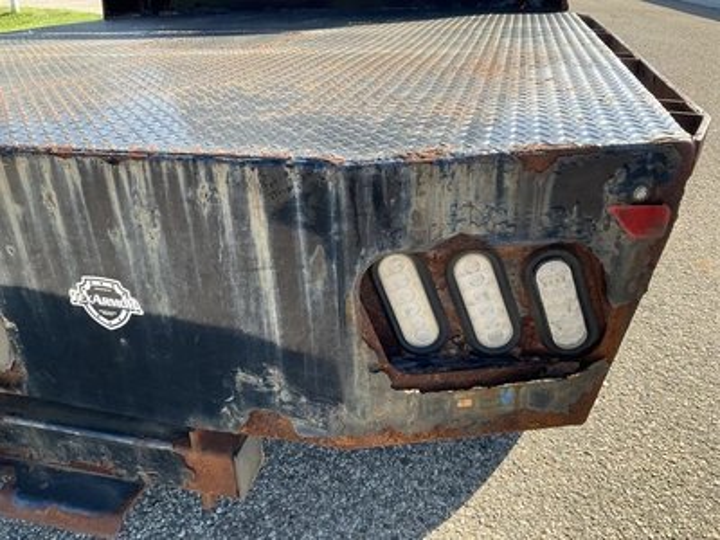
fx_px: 603
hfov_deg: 61.7
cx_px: 360
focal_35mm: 29
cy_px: 270
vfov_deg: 48.2
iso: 25
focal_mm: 3
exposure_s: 1/400
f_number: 1.8
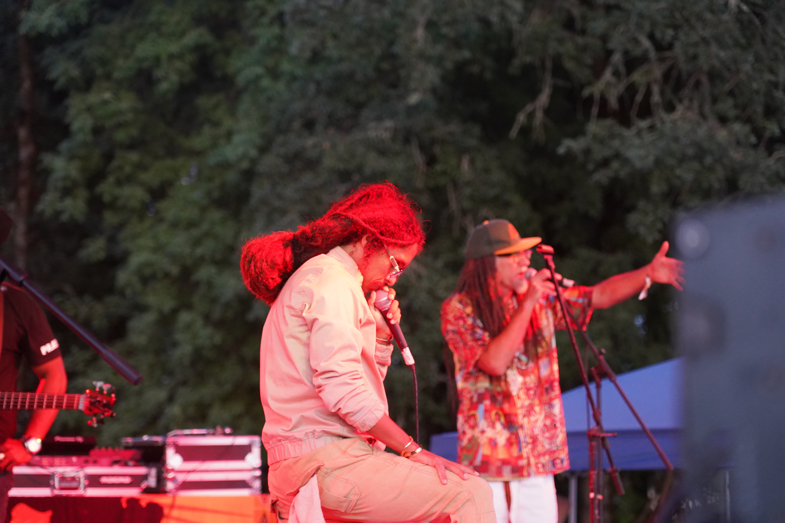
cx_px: 392
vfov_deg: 13.0
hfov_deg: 19.5
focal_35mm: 105
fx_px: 2289
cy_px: 262
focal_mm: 105
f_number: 4
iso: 5000
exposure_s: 1/160
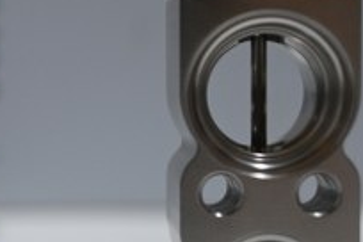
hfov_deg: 11.9
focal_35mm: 168
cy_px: 230
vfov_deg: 8.1
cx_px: -116
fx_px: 1694
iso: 500
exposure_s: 1/60
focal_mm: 38
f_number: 5.6
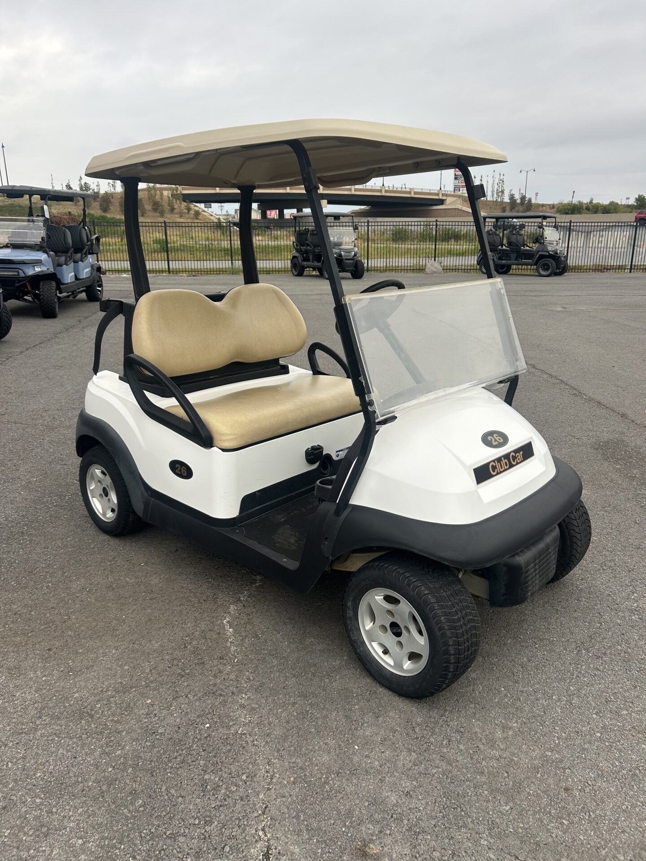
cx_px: 323
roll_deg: +0.7
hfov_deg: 53.1
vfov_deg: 67.3
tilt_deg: -16.9
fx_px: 647
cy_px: 430
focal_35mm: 26
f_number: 1.5
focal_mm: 5.7
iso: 50
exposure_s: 1/558
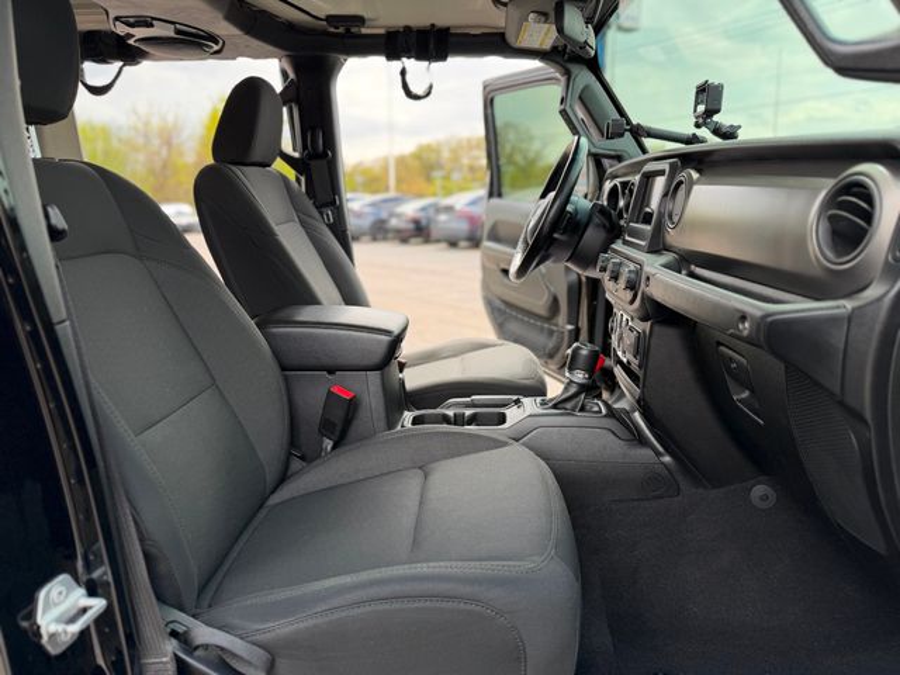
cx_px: 450
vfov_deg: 56.8
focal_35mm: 24
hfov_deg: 71.6
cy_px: 338
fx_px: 624
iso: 100
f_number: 1.78
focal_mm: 6.76
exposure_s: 1/543
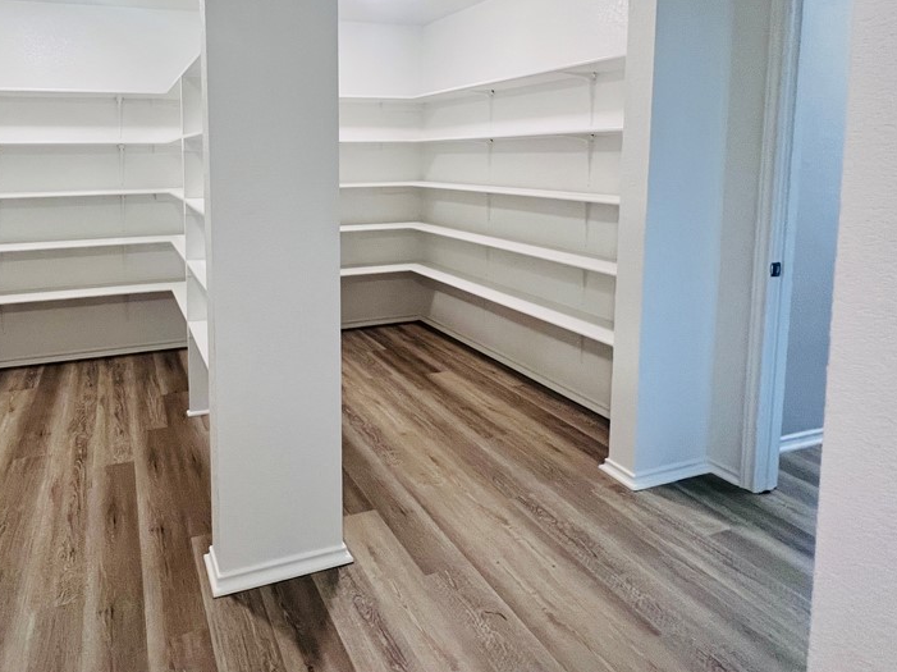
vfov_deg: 65.9
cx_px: 270
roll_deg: +0.8
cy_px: 200
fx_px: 492
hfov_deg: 80.6
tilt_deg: -4.6
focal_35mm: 19
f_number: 1.8
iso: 200
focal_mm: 1.57
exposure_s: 1/120
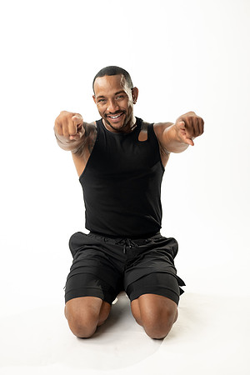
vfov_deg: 39.6
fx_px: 521
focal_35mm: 50
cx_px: 125
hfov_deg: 27.0
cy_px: 188
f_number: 3.2
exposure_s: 1/80
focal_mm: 50
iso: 800
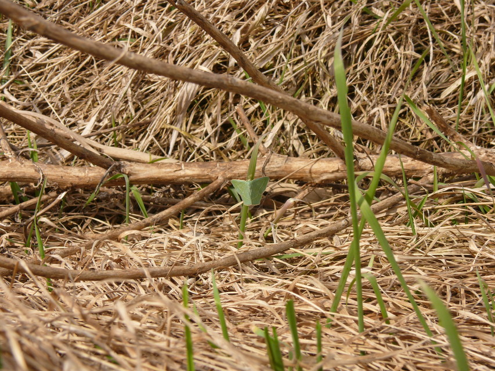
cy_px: 186
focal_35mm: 67
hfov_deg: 29.0
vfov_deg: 21.9
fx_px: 958
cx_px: 248
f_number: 6.3
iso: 100
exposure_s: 1/320
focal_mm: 14.1
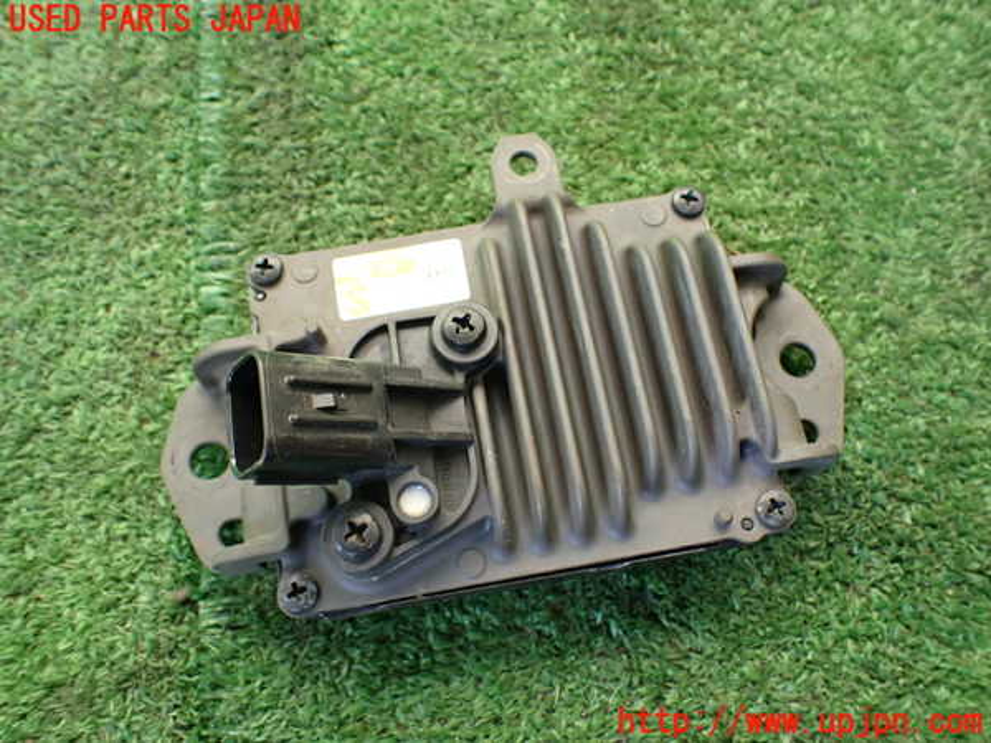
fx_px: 859
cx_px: 496
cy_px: 372
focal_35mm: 30
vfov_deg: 46.8
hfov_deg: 60.0
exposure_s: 1/125
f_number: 2.3
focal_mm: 5.4
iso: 250
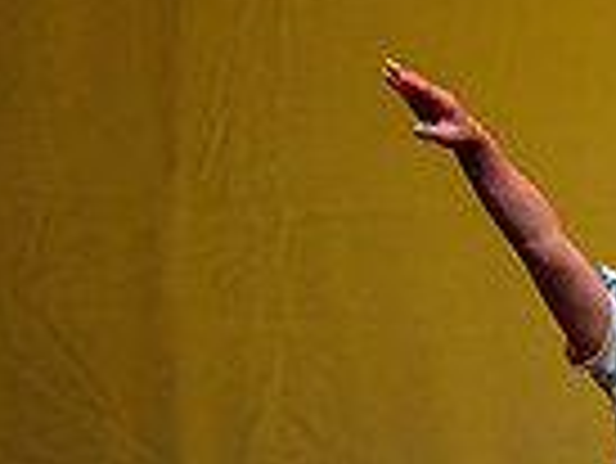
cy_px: 650
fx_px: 14462
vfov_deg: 1.8
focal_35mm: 812
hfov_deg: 2.4
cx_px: 1242
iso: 1250
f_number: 2.8
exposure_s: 1/640
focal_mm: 175
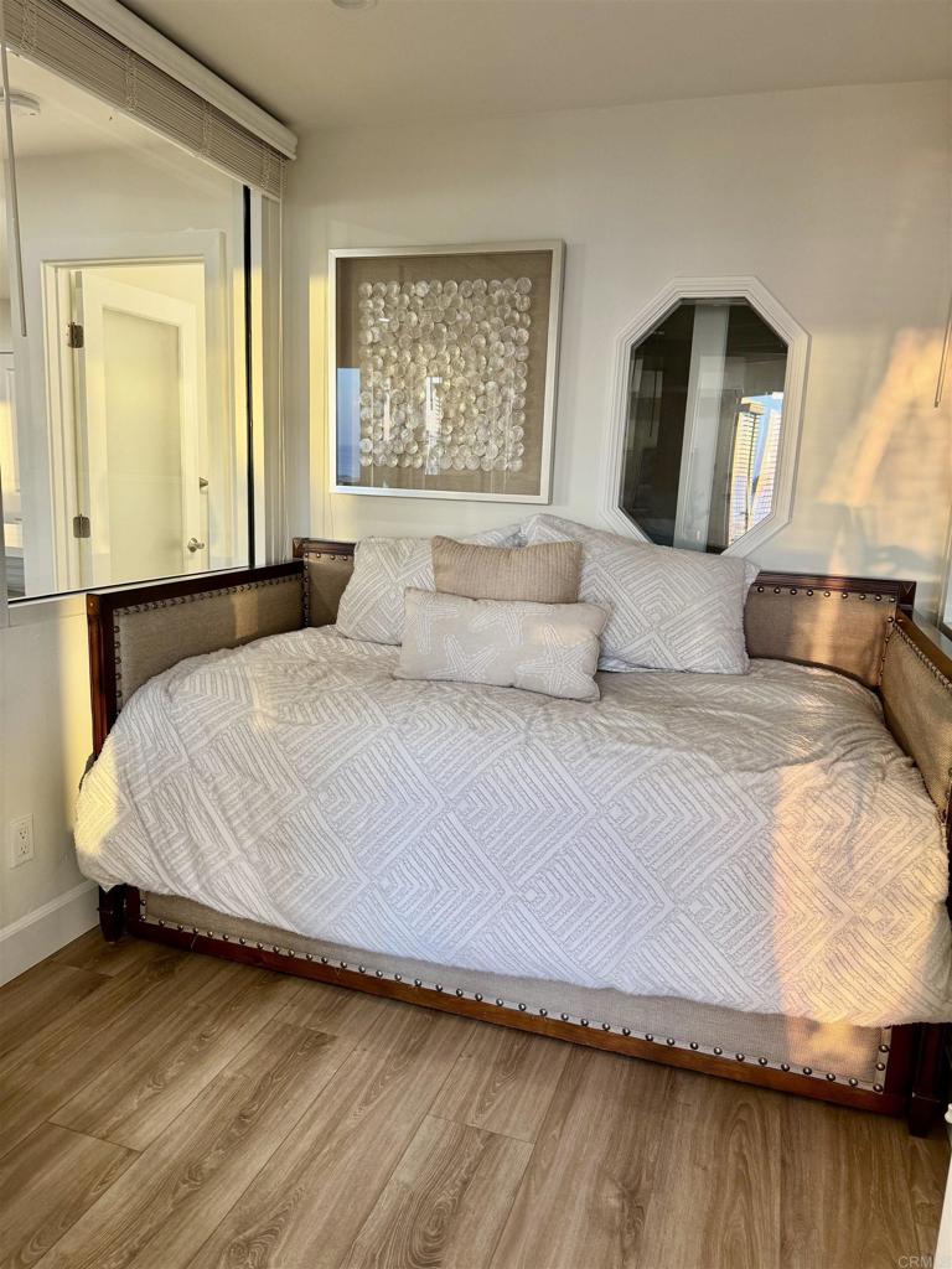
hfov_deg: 56.8
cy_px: 634
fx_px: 880
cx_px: 476
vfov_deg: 71.6
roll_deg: -3.1
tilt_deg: -9.3
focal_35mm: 24
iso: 160
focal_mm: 6.76
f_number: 1.78
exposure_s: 1/120
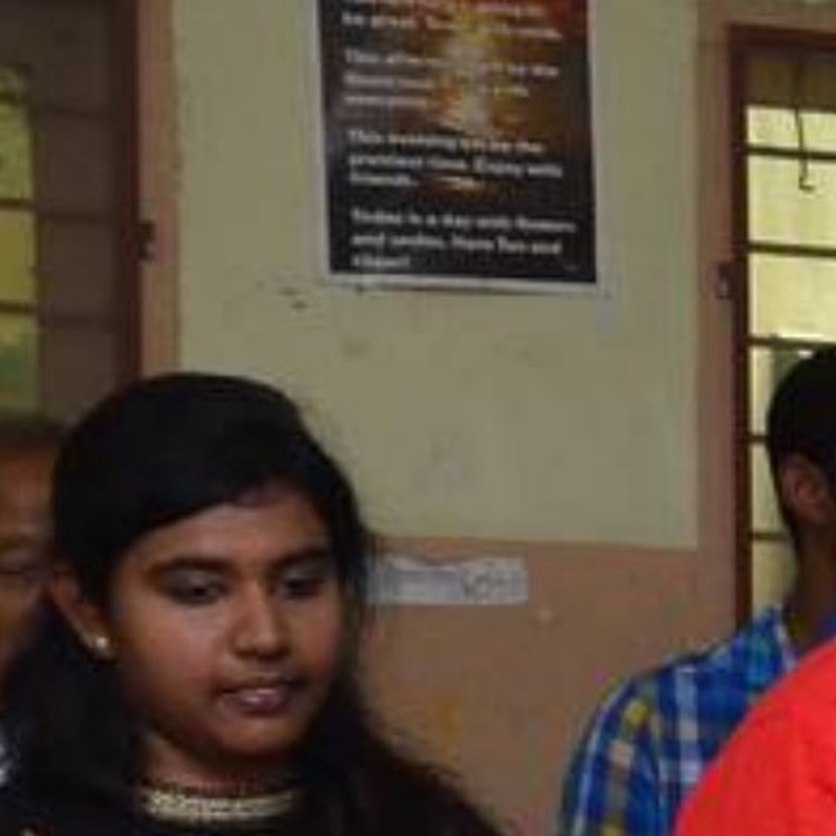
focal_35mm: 198
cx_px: 1883
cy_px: 1092
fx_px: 5410
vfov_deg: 8.7
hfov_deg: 8.2
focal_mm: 30
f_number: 7.1
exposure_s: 1/125
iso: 1600
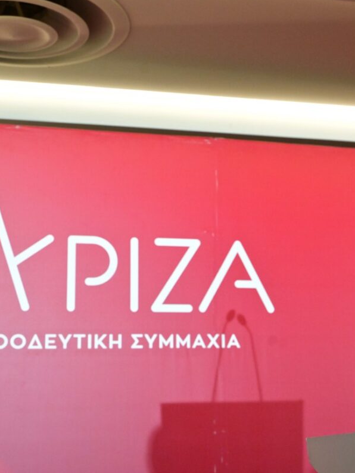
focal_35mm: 61
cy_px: 235
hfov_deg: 23.9
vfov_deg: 31.7
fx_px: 834
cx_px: 252
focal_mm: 42
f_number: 5
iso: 6400
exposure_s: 1/400
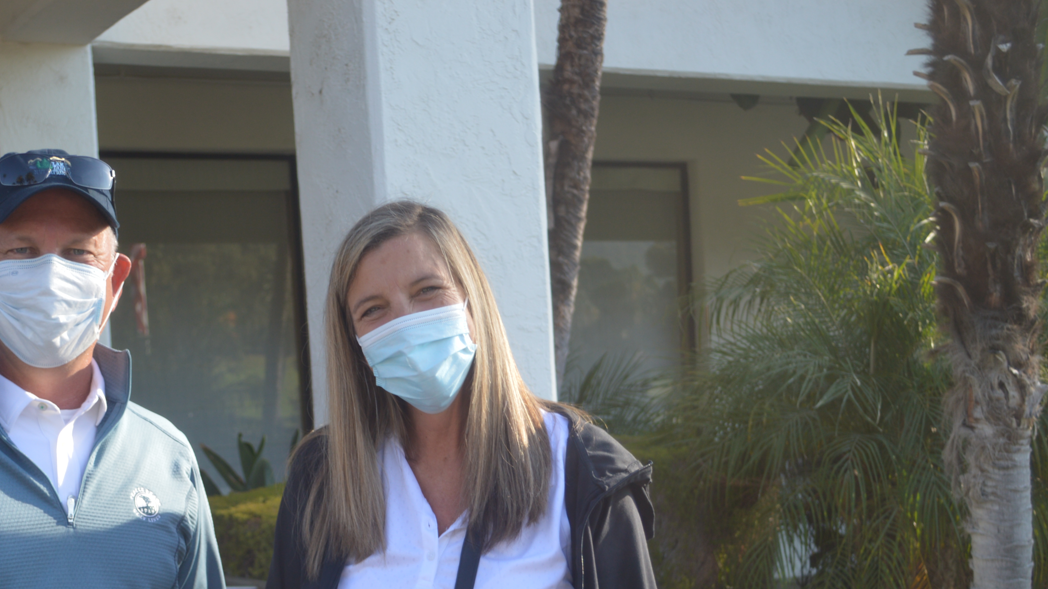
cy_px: 538
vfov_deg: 21.7
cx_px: 362
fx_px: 1501
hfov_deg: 38.1
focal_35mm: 54
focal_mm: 22
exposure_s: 1/200
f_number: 4
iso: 100
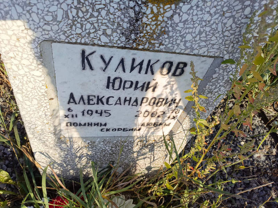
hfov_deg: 69.4
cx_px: 139
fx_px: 201
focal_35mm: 25
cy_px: 104
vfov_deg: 54.9
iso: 117
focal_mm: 4.76
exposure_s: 1/809
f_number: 1.69
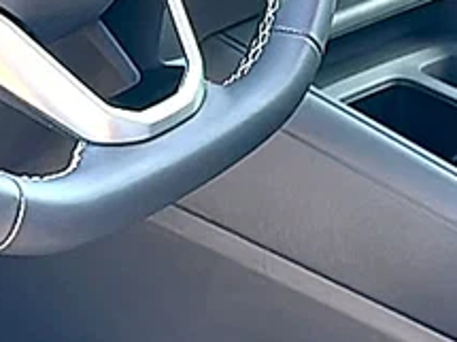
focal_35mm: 127
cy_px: -50
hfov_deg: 15.5
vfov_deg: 11.5
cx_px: 185
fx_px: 1676
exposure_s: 1/198
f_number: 1.78
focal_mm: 6.86
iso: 125
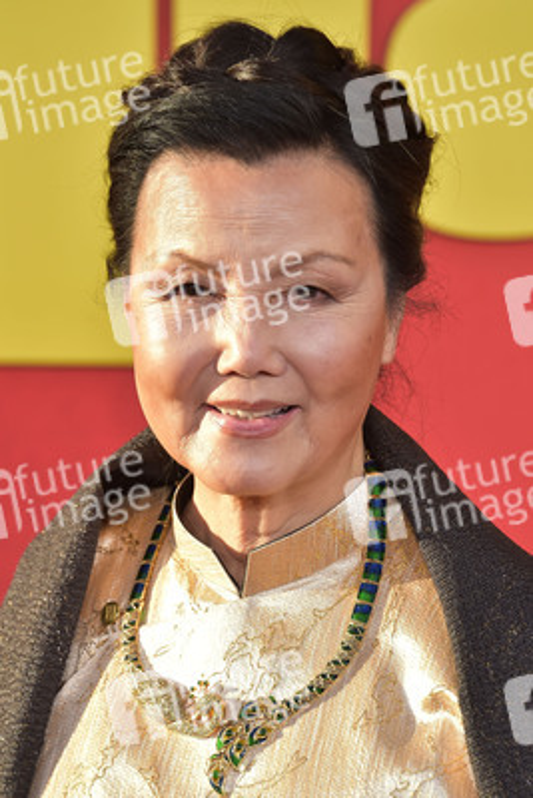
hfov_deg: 7.6
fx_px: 3994
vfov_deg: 11.4
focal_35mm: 180
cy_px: 399
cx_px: 266
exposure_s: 1/1250
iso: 1250
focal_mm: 180
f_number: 6.3
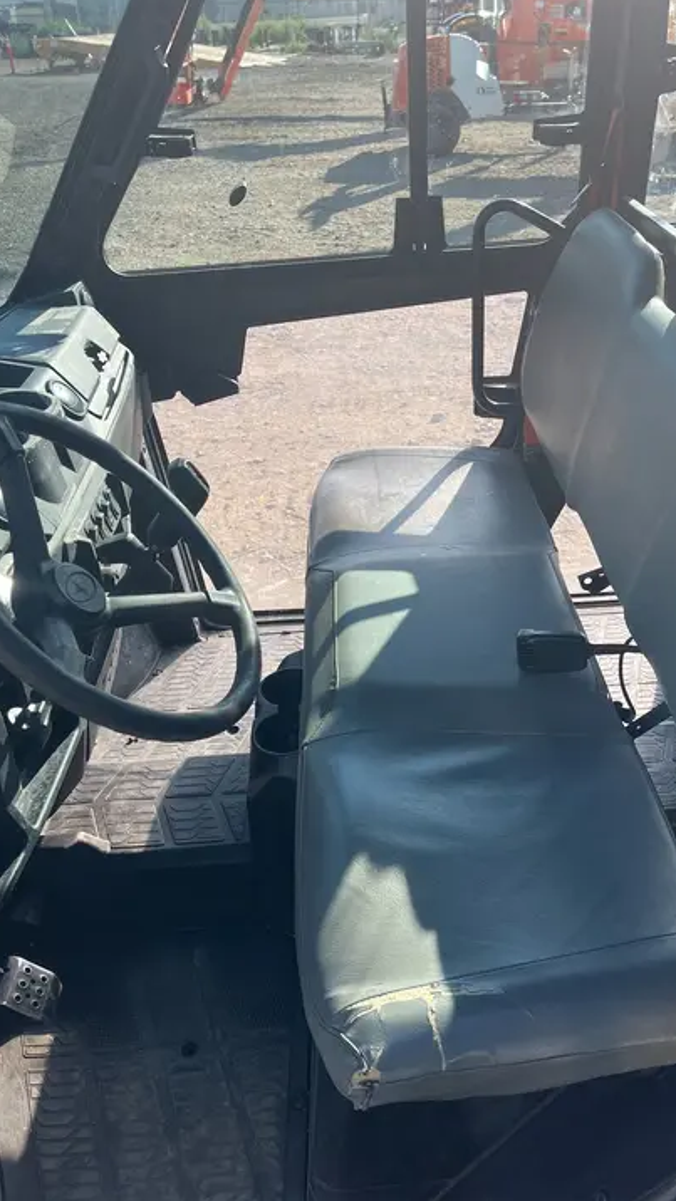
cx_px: 438
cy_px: 588
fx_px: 924
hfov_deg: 39.8
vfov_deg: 66.1
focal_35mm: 29
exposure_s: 1/1212
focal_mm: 5.1
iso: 50
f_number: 1.6
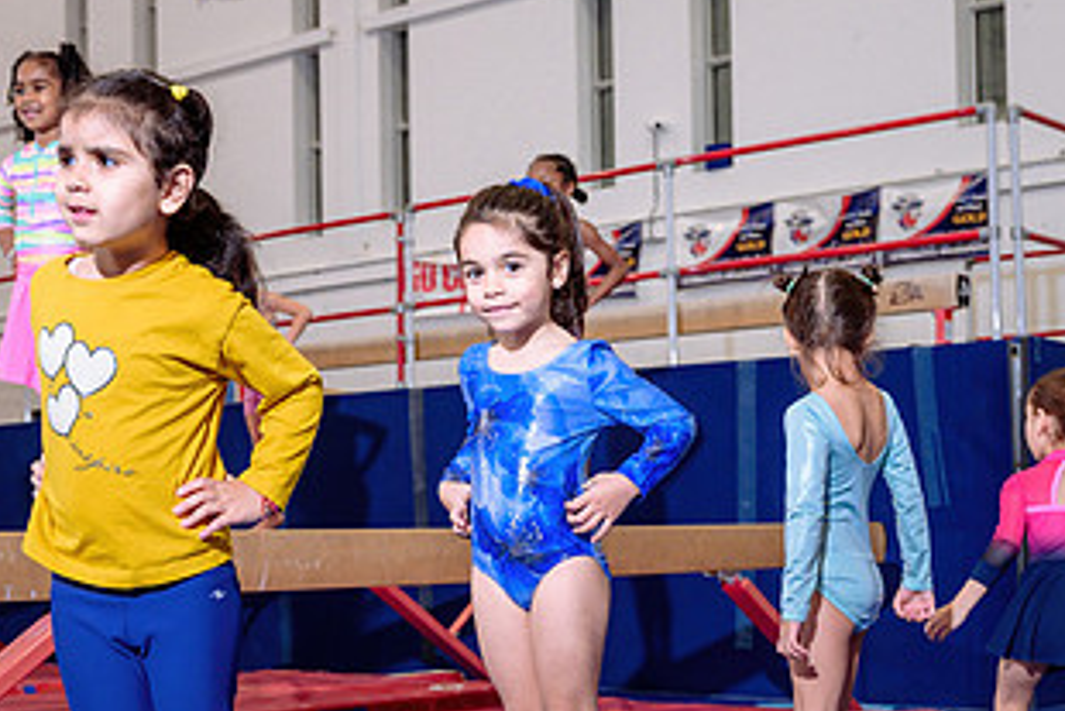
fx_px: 1924
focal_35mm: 65
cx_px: 495
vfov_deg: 20.8
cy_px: 497
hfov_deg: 30.9
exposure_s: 1/250
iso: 800
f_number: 3.5
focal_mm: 28
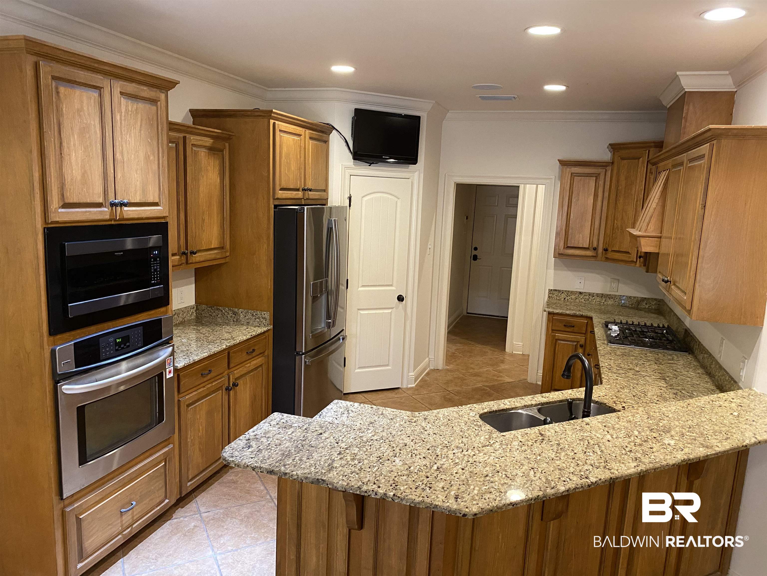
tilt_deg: -10.6
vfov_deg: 53.1
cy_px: 288
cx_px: 384
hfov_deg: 67.3
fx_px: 576
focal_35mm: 26
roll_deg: -2.6
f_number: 1.8
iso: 250
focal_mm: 4.25
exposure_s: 1/60
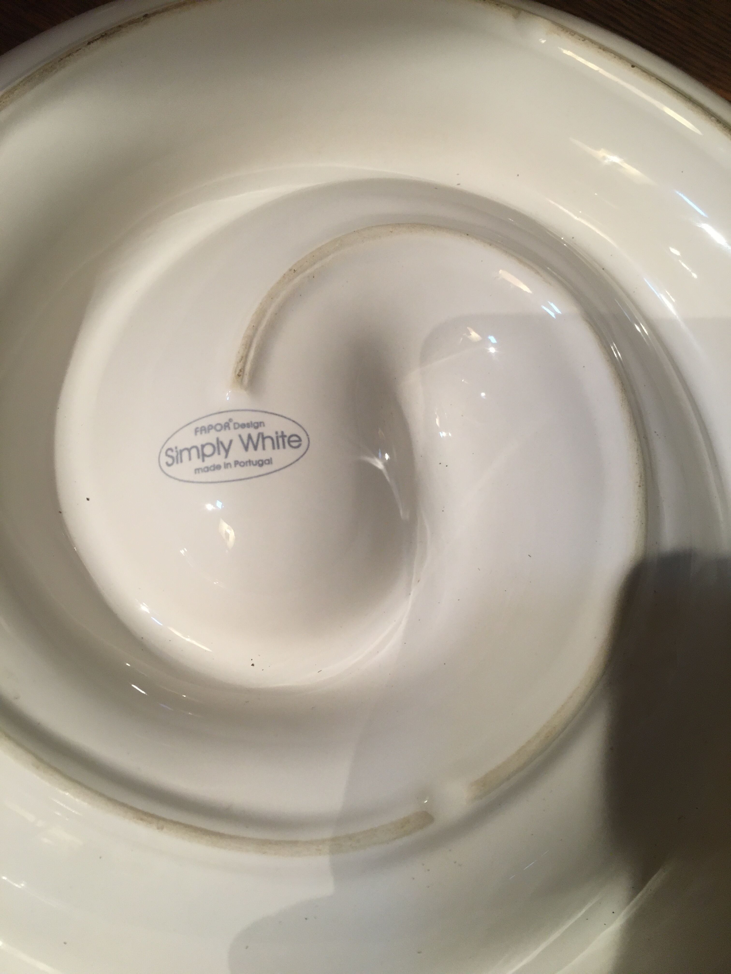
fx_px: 817
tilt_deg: -69.1
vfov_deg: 61.7
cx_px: 366
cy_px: 487
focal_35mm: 29
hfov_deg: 48.2
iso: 125
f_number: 2.2
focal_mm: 4.15
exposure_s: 1/33
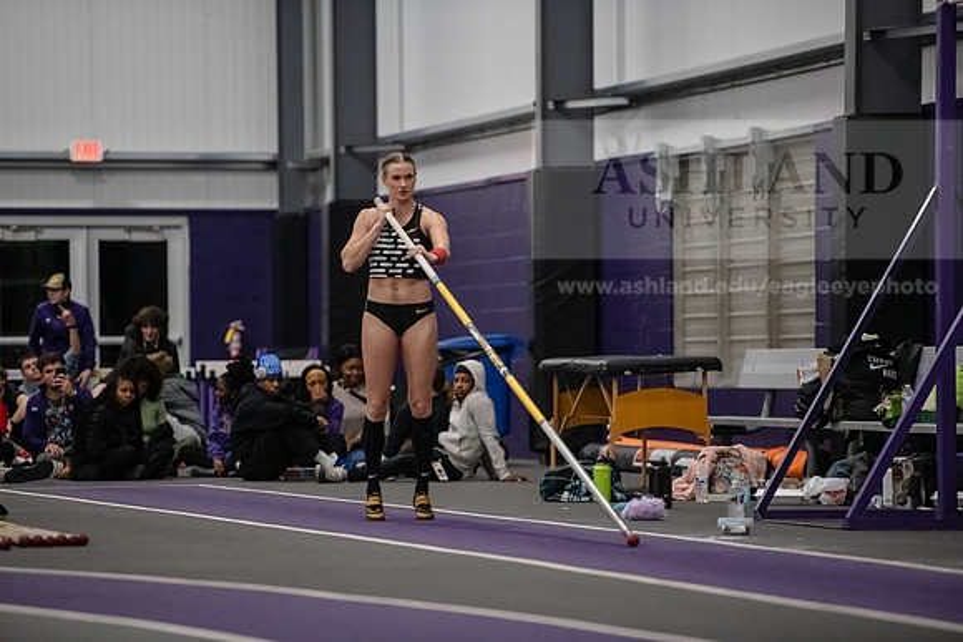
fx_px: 5083
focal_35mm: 190
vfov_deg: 7.2
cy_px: 321
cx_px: 482
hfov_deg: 10.8
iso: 6400
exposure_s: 1/800
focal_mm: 190
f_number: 2.8
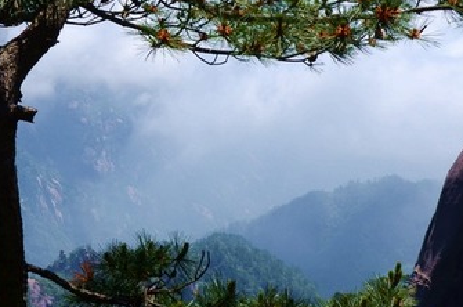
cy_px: 7
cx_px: 160
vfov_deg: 14.4
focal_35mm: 93
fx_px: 1194
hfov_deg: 21.9
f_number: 6.3
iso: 100
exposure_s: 1/800
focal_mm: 26
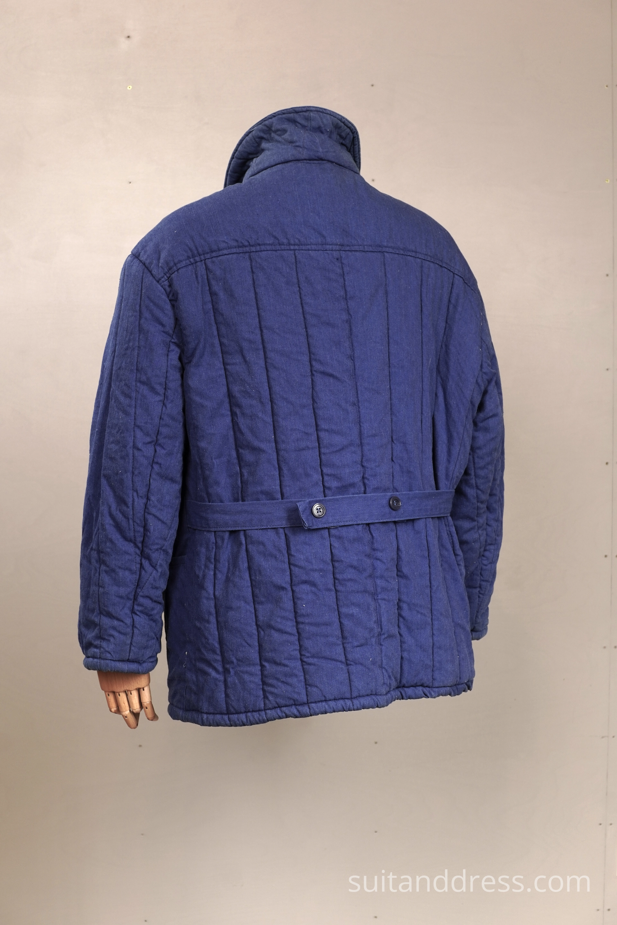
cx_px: 308
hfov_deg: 28.1
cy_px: 462
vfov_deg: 41.1
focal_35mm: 48
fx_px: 1234
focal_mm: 32
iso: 250
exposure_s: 1/25
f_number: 6.3
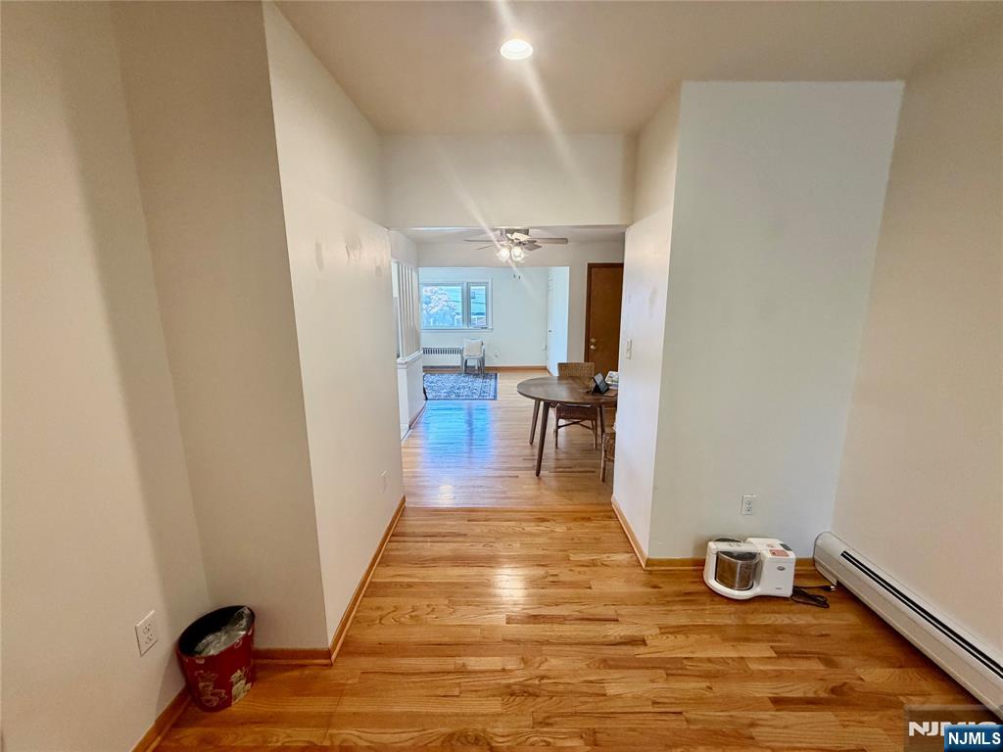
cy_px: 376
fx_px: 406
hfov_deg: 102.1
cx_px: 502
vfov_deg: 85.7
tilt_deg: -10.9
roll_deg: +0.9
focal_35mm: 14
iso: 320
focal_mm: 2.22
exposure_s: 1/120
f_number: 2.2
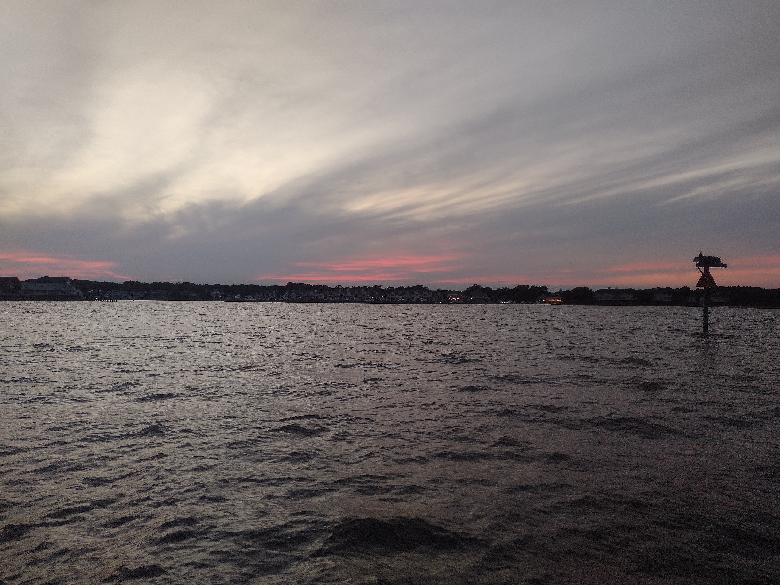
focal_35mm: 27
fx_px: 608
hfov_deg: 65.3
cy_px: 292
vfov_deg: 51.4
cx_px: 390
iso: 126
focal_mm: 4.71
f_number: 1.7
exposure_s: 1/60
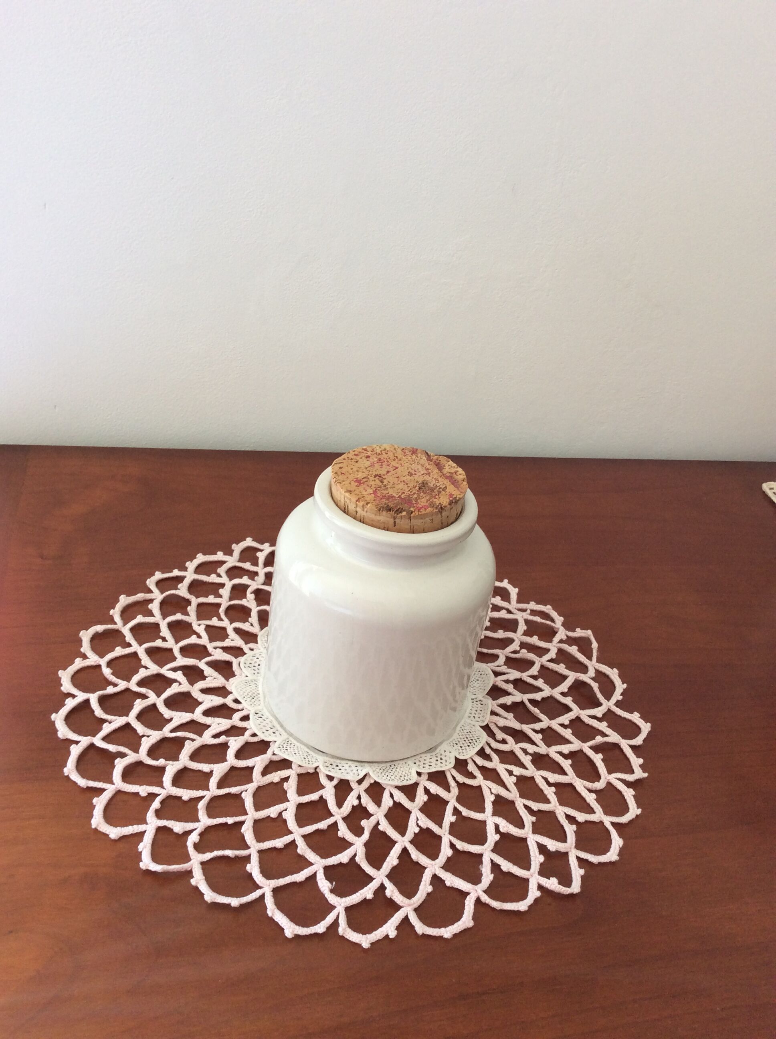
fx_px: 959
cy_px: 520
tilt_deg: -31.9
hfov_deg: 44.1
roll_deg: -7.2
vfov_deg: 56.9
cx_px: 388
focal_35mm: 32
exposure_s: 1/25
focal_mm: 3.3
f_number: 2.4
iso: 50
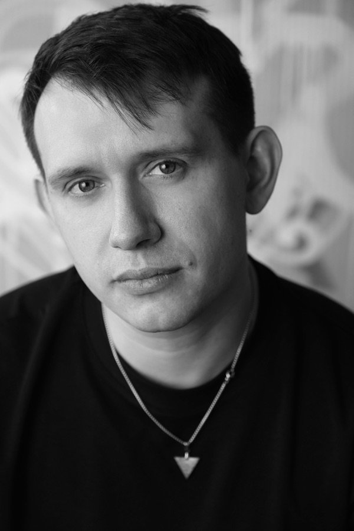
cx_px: 177
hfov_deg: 16.5
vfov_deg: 24.5
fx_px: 1224
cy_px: 266
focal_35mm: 83
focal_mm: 55
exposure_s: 1/160
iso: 500
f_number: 2.8
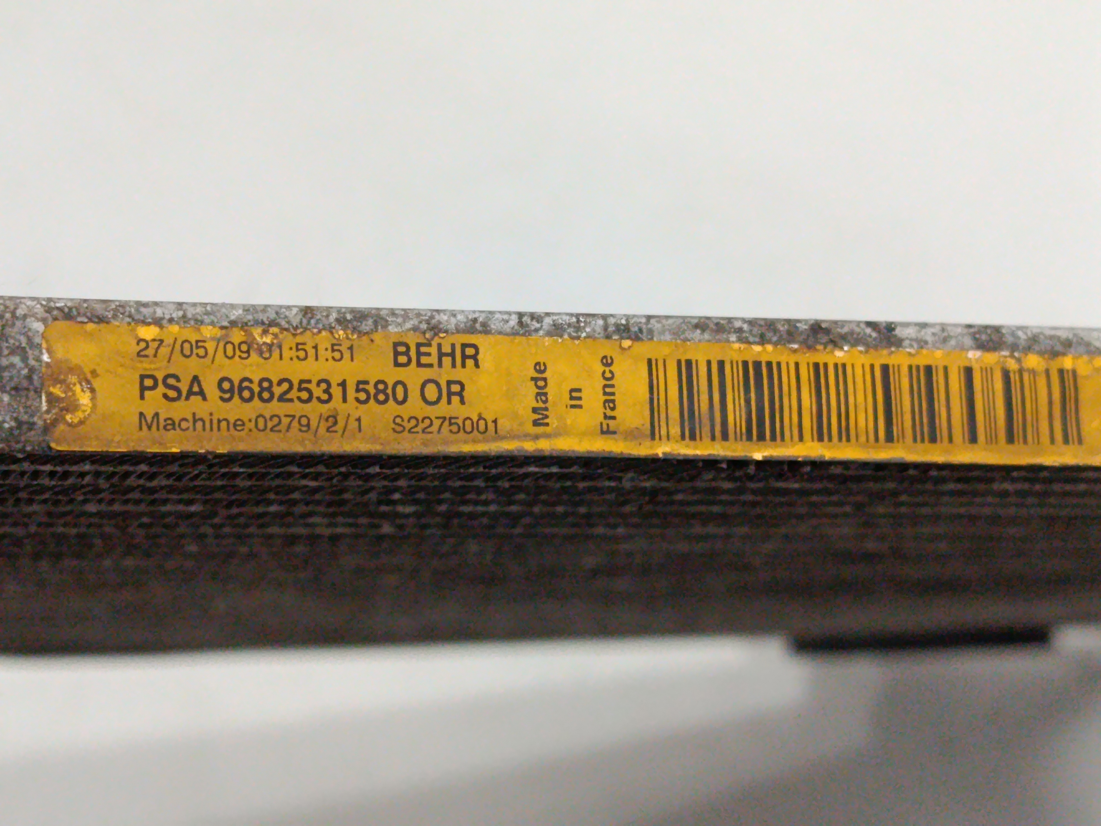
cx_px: 550
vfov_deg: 19.1
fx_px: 2449
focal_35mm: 77
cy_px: 413
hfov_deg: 25.3
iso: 655
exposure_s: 1/50
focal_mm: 5.24
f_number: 1.7
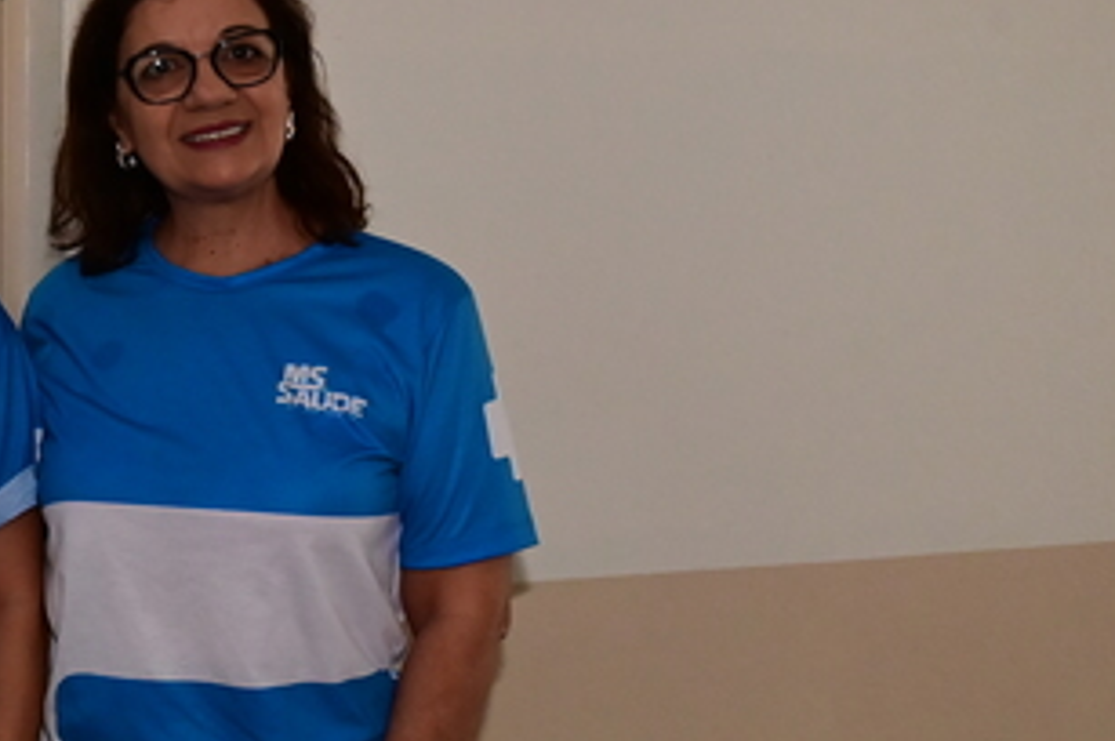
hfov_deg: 20.4
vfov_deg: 15.5
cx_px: -465
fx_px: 2723
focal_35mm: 88
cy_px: 463
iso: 3200
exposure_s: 1/125
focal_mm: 30
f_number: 8
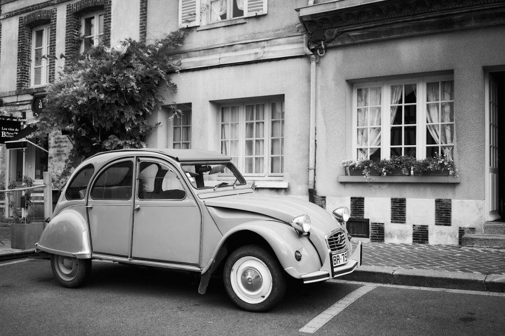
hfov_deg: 54.4
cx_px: 252
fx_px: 491
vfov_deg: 37.9
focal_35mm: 35
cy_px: 168
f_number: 3.5
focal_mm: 35
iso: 100
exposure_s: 1/320
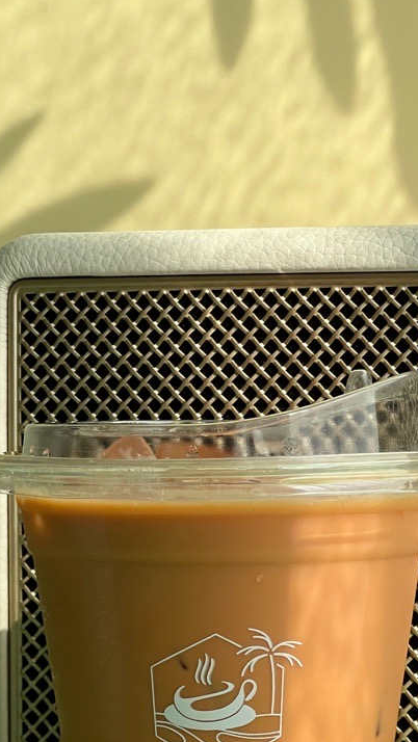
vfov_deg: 15.2
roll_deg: -0.8
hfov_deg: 8.6
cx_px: 174
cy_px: 420
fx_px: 2776
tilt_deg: +0.0
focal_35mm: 141
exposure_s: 1/132
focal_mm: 9
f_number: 2.8
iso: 32
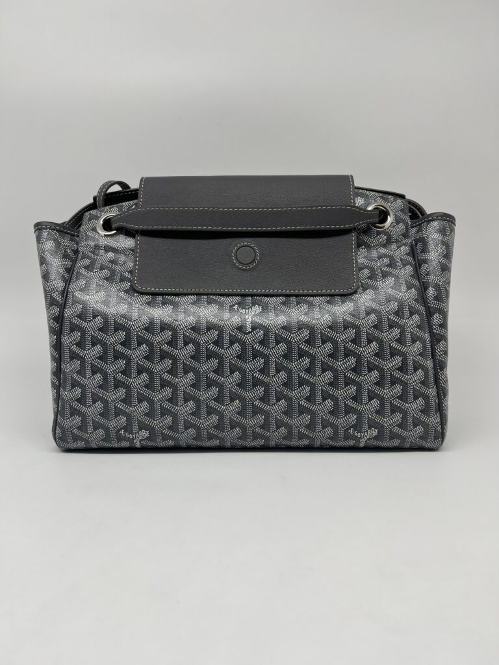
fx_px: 500
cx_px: 250
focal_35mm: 26
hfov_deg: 53.1
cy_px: 332
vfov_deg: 67.3
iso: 32
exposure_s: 1/141
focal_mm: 5.7
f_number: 1.5
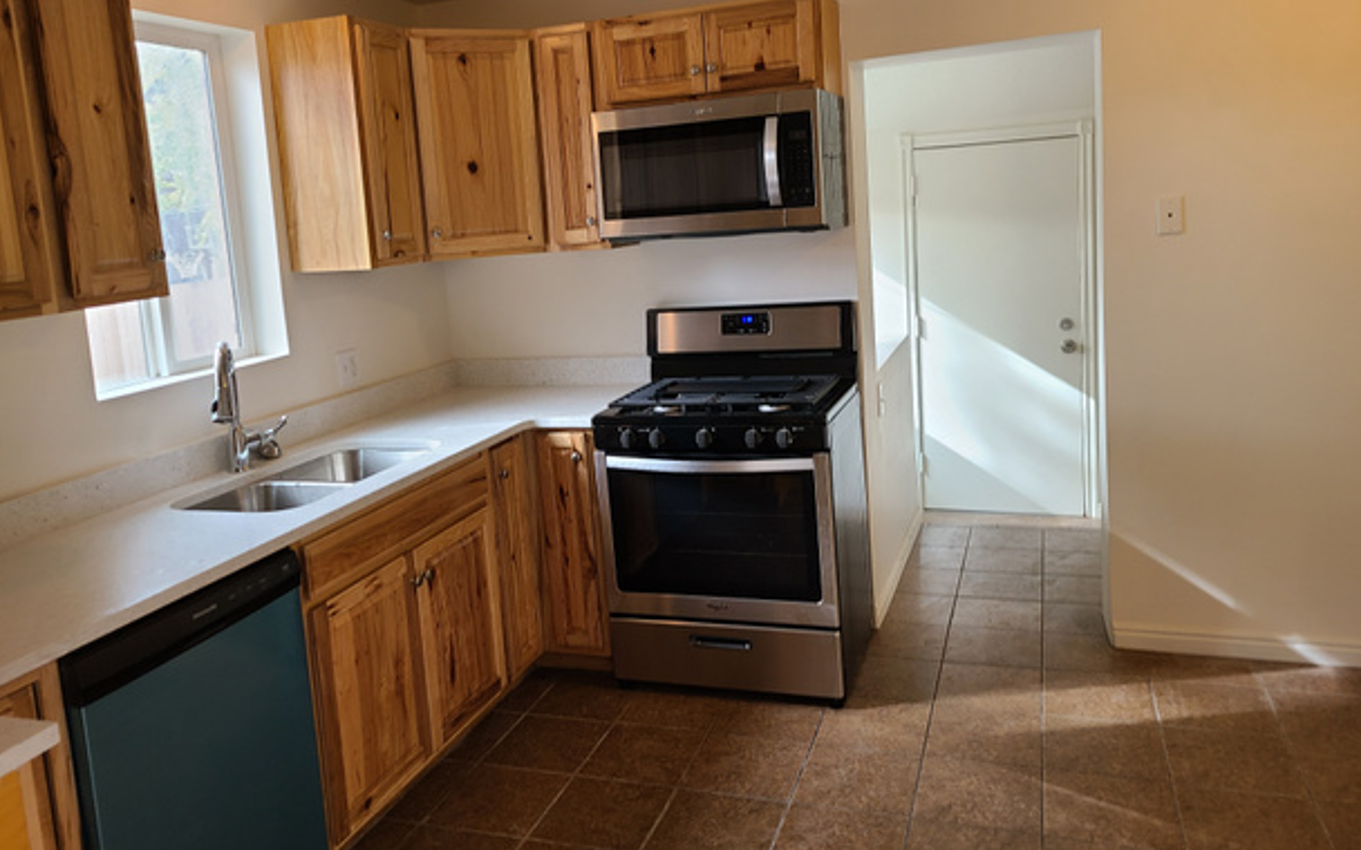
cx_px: 665
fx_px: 1076
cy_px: 356
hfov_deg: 64.6
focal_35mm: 29
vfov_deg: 43.0
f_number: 1.8
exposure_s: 1/59
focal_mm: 5.4
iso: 50
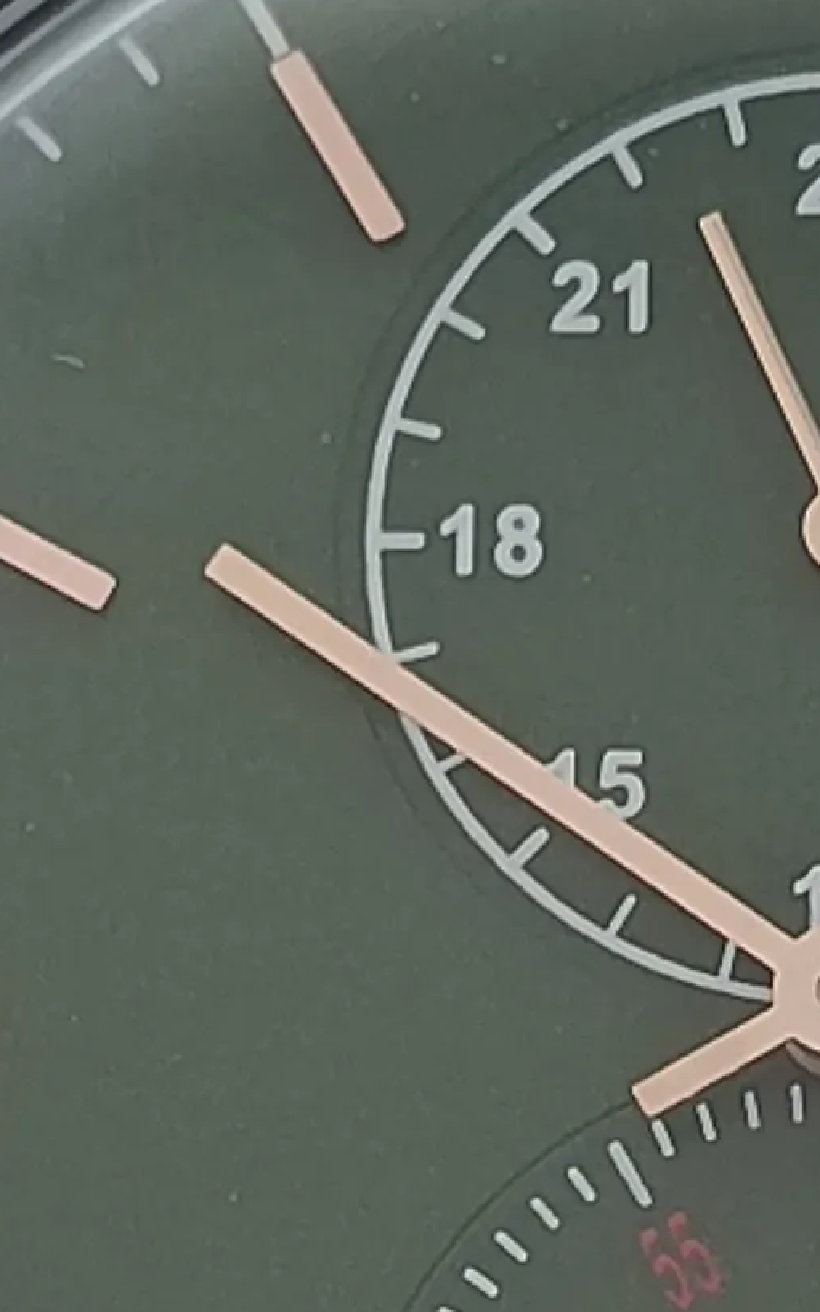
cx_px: 895
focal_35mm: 249
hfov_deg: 5.3
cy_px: 1612
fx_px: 8899
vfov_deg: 8.3
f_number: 1.7
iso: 480
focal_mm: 5.24
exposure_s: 1/100
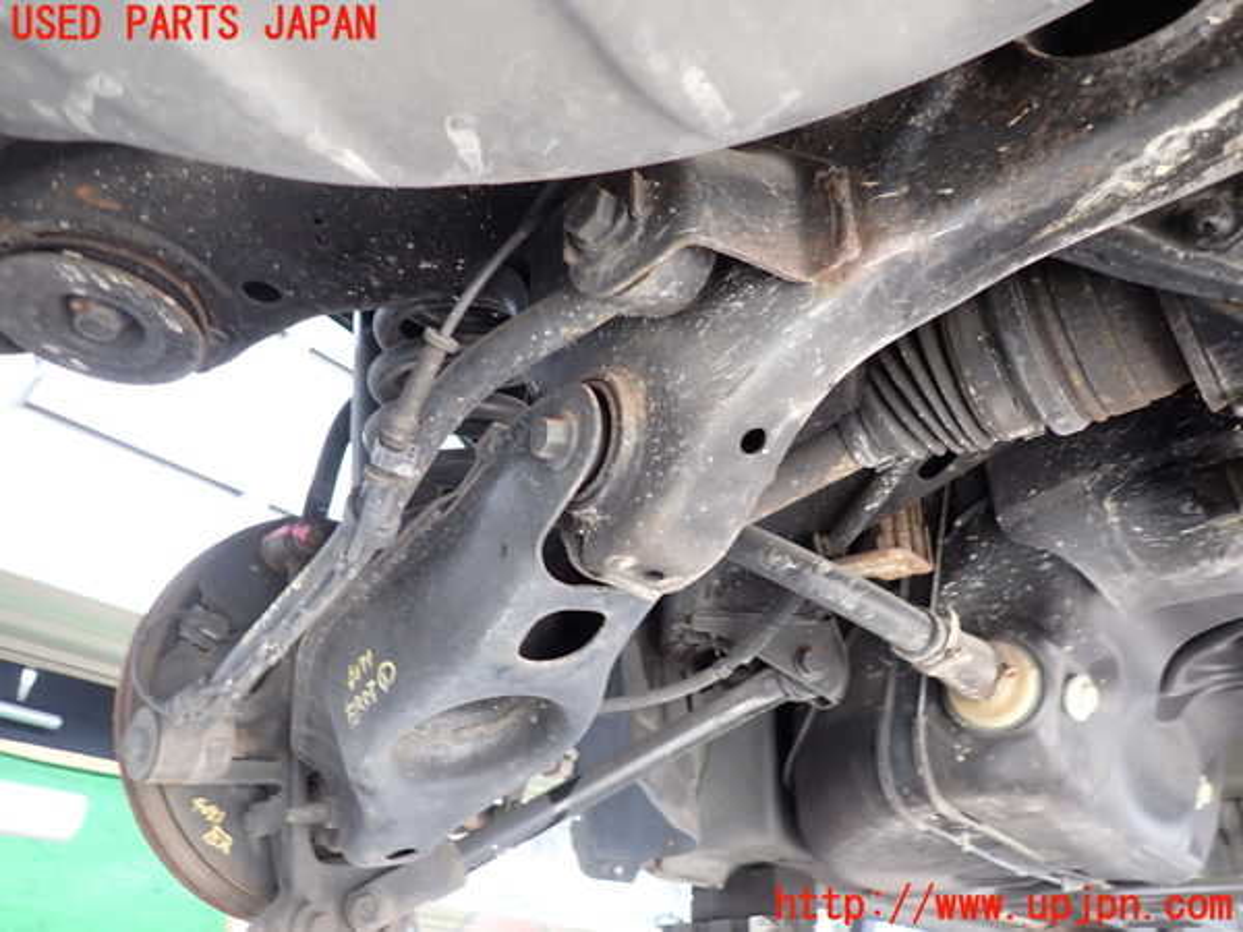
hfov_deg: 69.4
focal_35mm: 25
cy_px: 466
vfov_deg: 54.9
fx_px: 898
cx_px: 622
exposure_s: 1/30
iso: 200
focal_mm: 4.5
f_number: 2
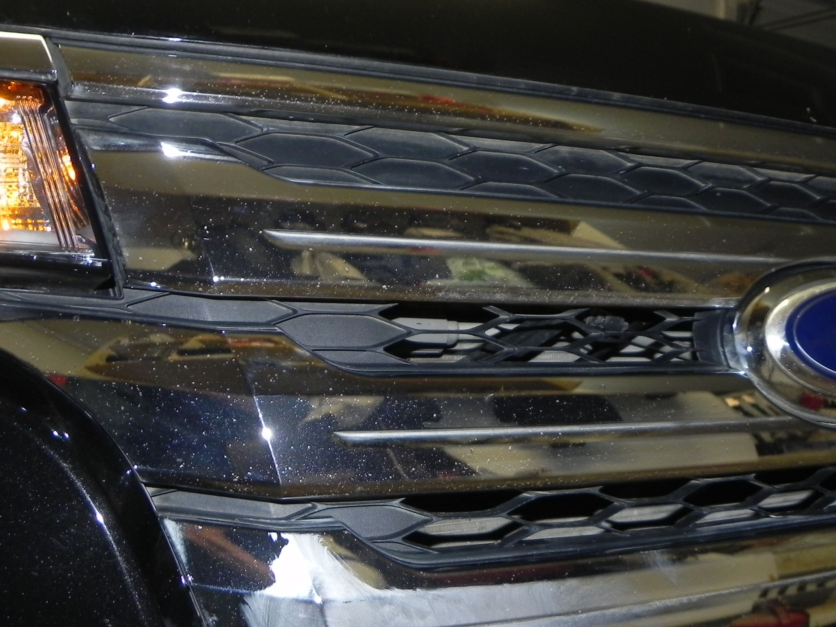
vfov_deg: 34.9
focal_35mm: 41
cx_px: 427
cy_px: 399
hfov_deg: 45.8
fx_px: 990
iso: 200
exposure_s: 1/30
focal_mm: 4.6
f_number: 2.8
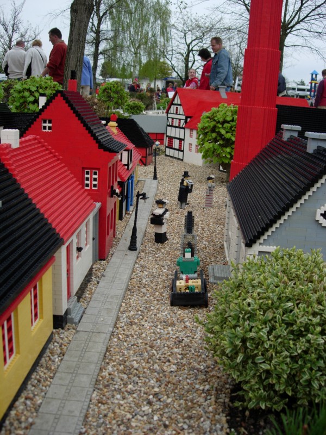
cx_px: 163
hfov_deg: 37.7
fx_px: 477
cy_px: 218
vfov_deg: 49.0
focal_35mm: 38
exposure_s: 1/683
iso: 64
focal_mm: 7.8
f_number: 2.8
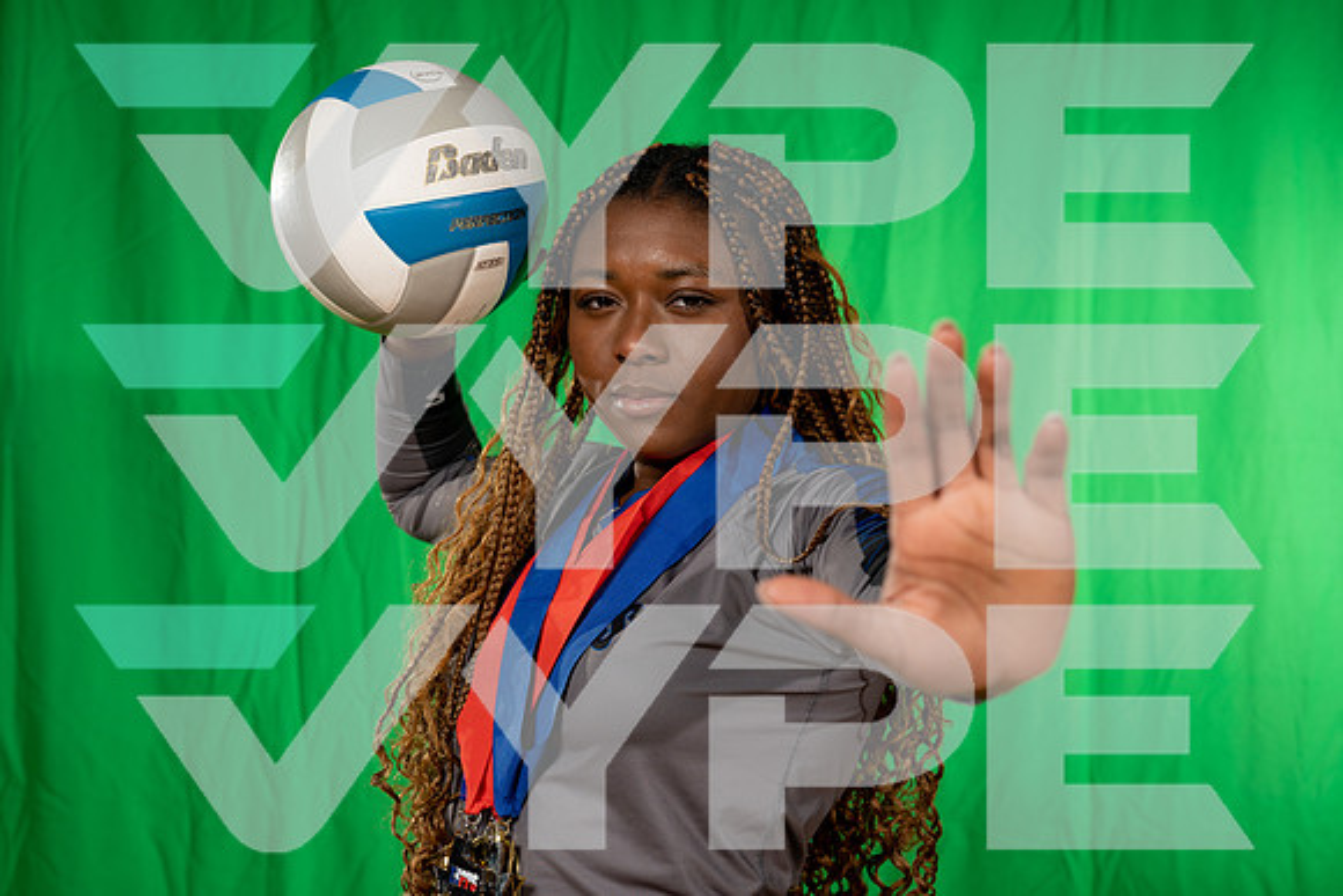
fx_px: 2351
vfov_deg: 21.6
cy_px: 448
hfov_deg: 31.9
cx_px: 672
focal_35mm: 63
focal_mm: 63
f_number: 5.6
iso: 160
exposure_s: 1/250
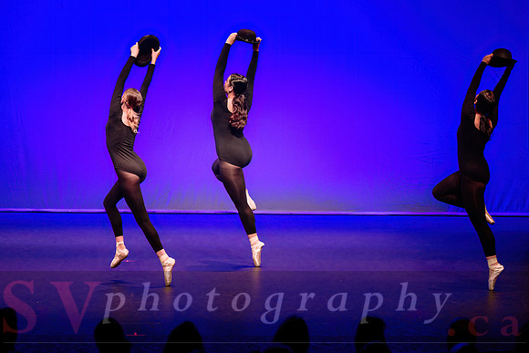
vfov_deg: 10.5
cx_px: 265
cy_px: 132
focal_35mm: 130
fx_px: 1915
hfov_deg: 15.7
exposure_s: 1/250
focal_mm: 102
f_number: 2.8
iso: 1600
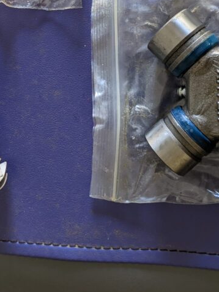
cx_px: 87
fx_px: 489
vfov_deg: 32.5
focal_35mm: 58
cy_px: 66
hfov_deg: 25.2
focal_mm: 4.38
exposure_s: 1/24
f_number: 1.73
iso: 77
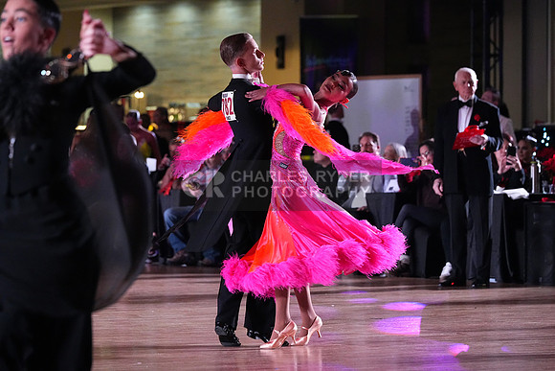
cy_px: 186
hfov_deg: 10.9
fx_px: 2914
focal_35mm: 189
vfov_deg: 7.3
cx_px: 278
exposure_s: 1/400
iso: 10000
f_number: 5.6
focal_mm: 189
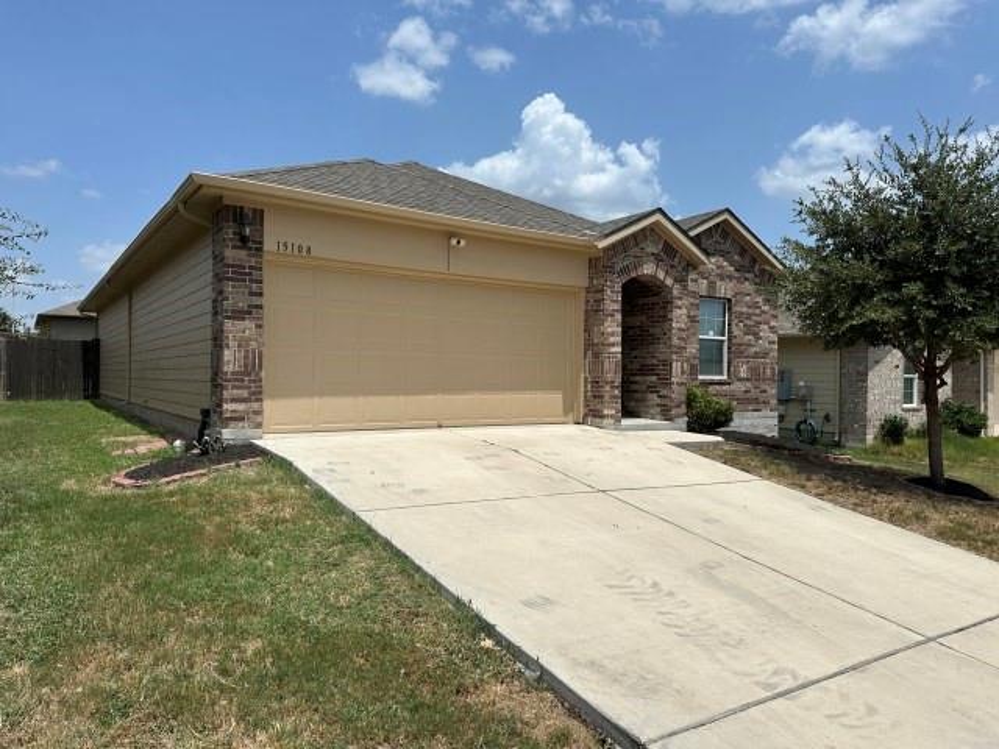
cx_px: 500
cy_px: 374
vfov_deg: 56.8
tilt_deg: +1.3
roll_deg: -2.8
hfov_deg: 71.6
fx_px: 693
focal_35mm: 24
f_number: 1.78
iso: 80
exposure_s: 1/10753
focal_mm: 6.86
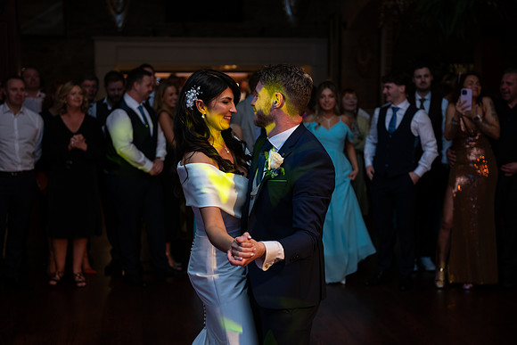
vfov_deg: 22.6
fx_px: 862
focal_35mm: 60
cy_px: 172
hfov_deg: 33.4
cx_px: 258
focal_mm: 60
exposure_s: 1/160
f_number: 3.5
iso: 640
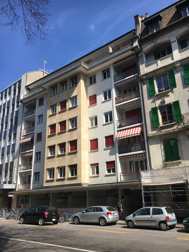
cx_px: 94
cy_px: 126
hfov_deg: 48.2
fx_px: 211
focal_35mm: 29
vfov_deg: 61.7
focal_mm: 4.15
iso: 25
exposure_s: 1/1350
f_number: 2.2
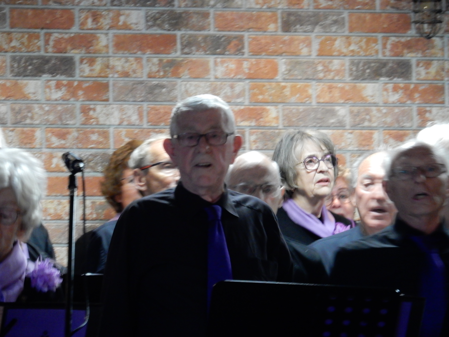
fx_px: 4929
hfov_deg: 5.2
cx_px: 224
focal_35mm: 380
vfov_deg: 3.9
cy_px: 168
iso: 800
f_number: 6.3
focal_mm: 67.8
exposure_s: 1/8
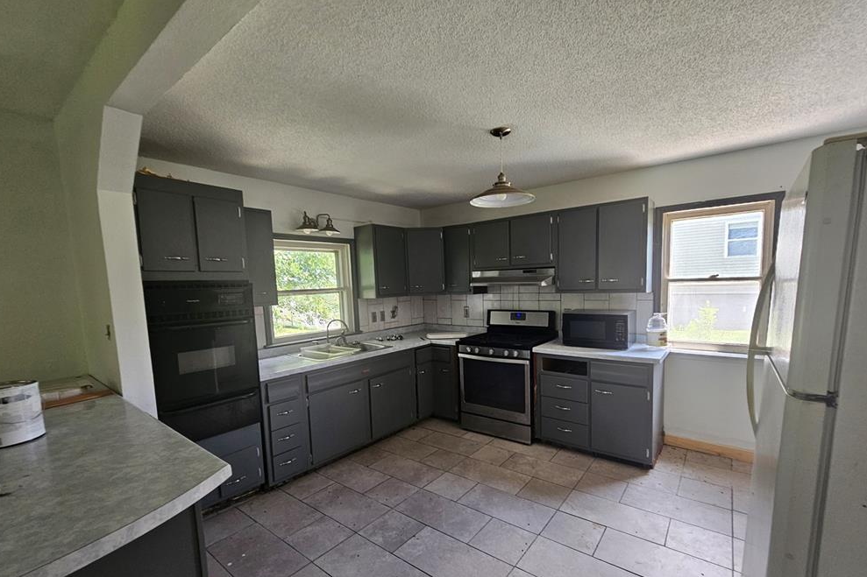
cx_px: 438
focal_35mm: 14
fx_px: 337
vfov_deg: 80.9
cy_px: 319
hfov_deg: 104.3
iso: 160
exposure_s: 1/60
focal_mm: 2.2
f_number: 2.2
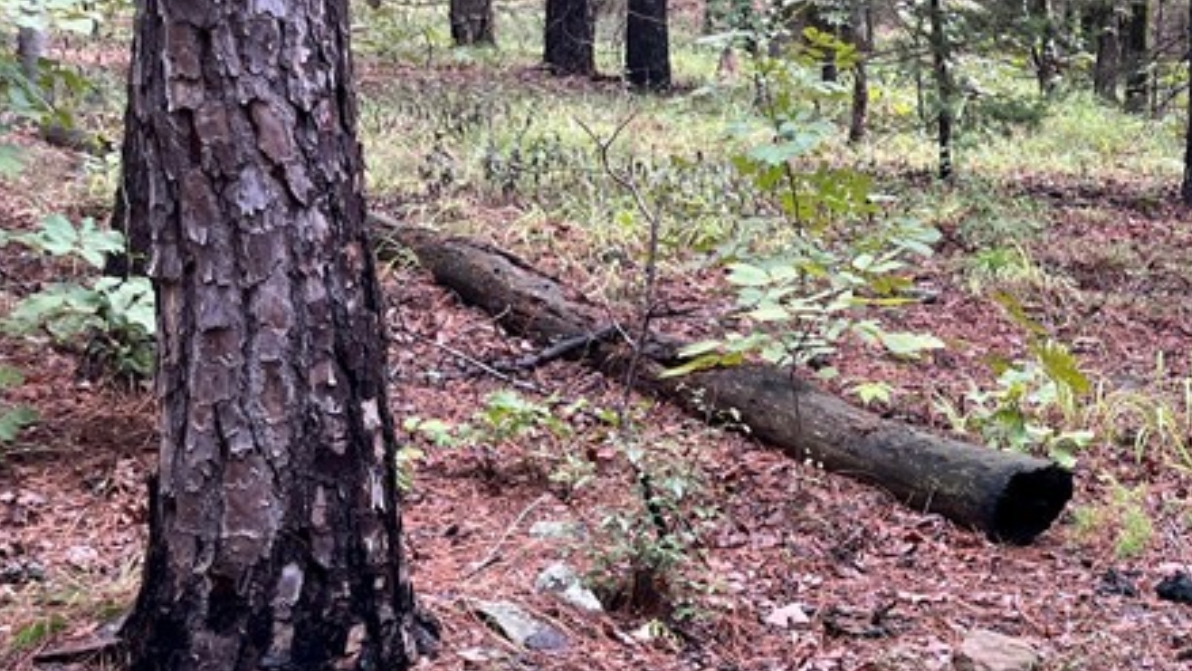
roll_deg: +1.3
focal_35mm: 66
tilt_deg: +2.4
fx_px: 2086
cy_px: 27
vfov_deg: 17.9
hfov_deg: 30.8
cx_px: 1021
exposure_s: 1/121
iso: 64
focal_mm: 5.1
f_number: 1.6
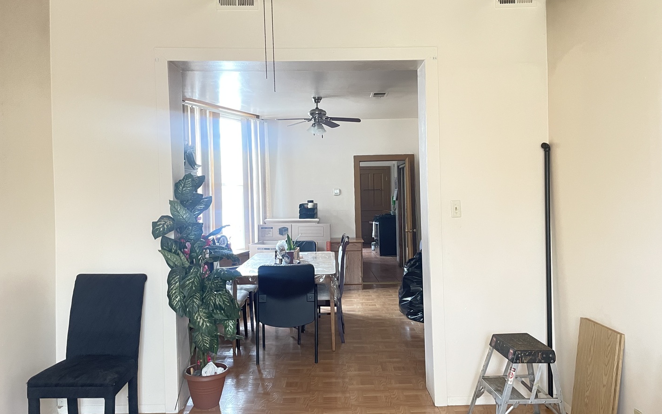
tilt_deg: -0.2
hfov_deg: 66.5
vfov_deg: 44.5
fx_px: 505
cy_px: 191
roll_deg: +2.3
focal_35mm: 28
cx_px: 327
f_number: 1.6
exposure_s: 1/60
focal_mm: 4.2
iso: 400
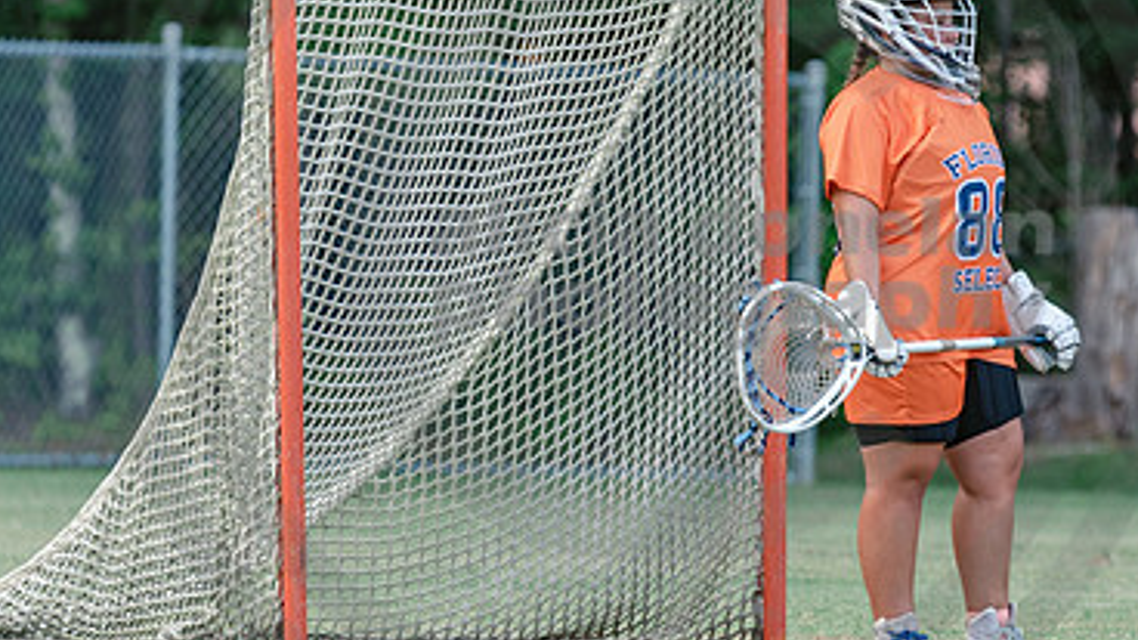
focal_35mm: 603
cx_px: 969
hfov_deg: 3.6
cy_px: 355
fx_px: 18196
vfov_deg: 2.0
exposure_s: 1/250
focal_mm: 200
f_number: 2.8
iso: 250
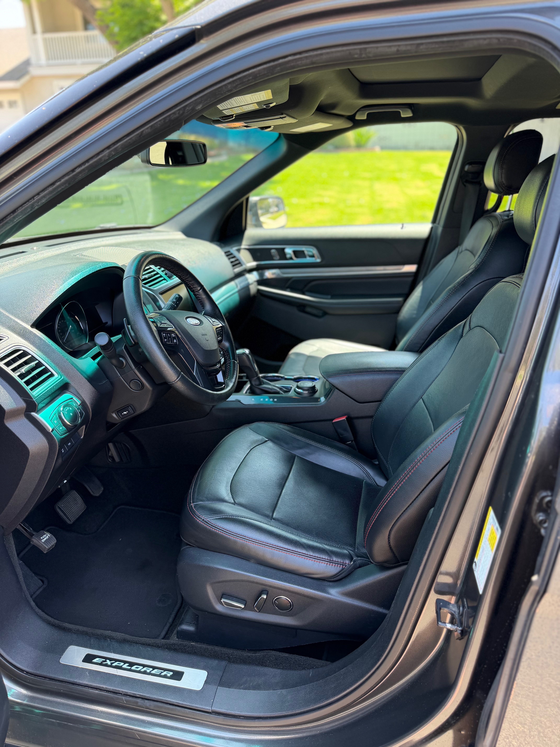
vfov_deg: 71.6
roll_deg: +1.3
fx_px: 518
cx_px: 280
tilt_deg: -24.7
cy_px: 374
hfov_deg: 56.8
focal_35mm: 24
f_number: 1.78
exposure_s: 1/179
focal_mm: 6.76
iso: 80
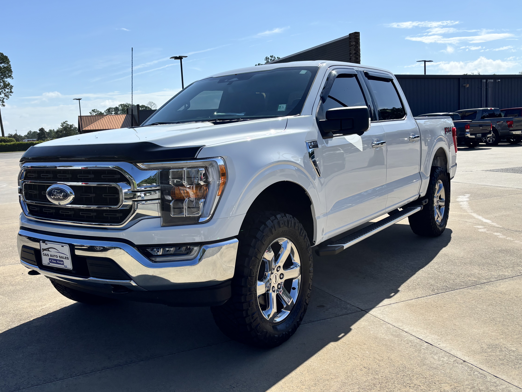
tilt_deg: -3.8
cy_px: 184
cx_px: 244
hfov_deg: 55.3
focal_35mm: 33
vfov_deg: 42.9
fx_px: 498
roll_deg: +3.8
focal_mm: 5.96
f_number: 1.6
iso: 50
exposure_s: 1/5348
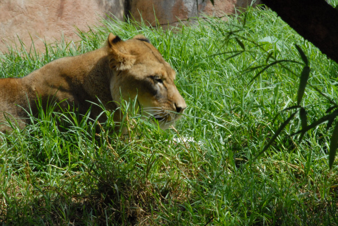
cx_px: 169
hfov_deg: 6.9
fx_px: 2819
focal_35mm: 300
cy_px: 113
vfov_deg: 4.6
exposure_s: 1/125
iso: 1100
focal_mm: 200
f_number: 29
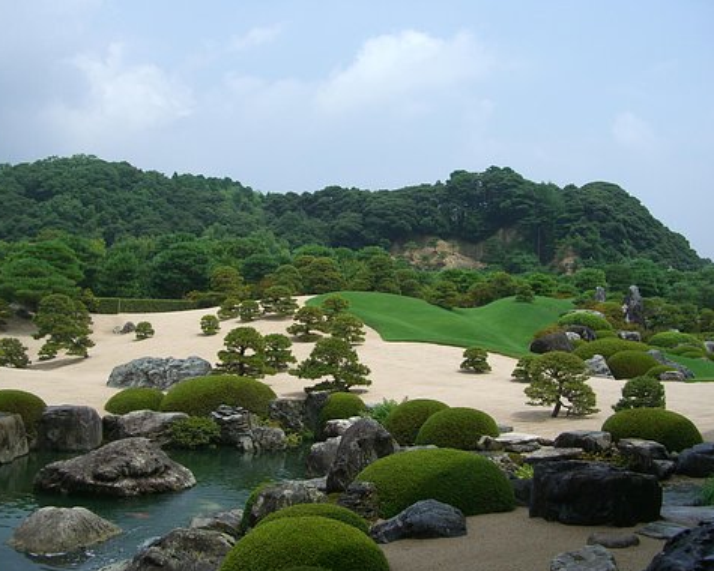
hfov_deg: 45.8
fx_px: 845
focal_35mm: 40
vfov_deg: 37.3
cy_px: 287
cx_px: 365
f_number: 5.6
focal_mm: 7.9
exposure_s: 1/320
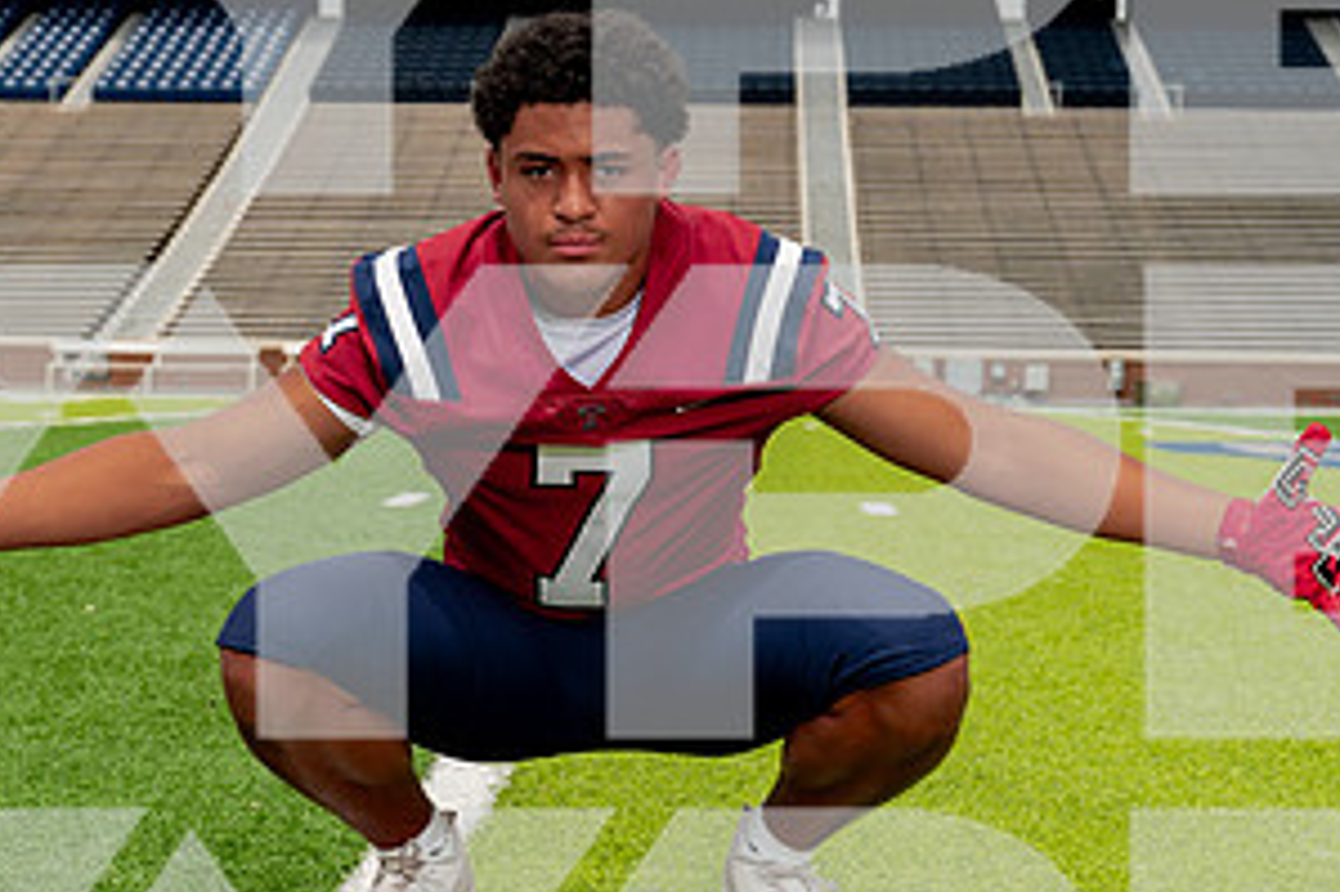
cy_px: 504
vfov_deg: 17.9
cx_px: 520
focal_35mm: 76
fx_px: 2827
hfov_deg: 26.6
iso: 100
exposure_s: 1/640
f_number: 5
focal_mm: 38
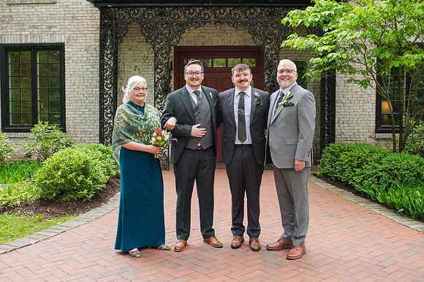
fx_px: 479
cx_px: 215
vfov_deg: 32.8
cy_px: 145
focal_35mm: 41
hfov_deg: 47.8
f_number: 3.2
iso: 220
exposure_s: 1/320
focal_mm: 35
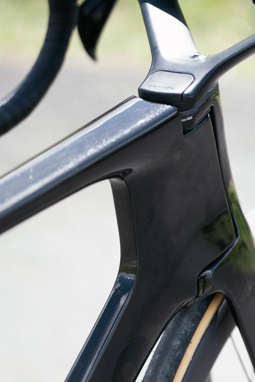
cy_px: 302
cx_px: 127
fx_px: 1434
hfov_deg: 10.2
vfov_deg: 15.1
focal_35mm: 135
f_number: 3.2
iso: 400
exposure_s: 1/4000
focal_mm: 85
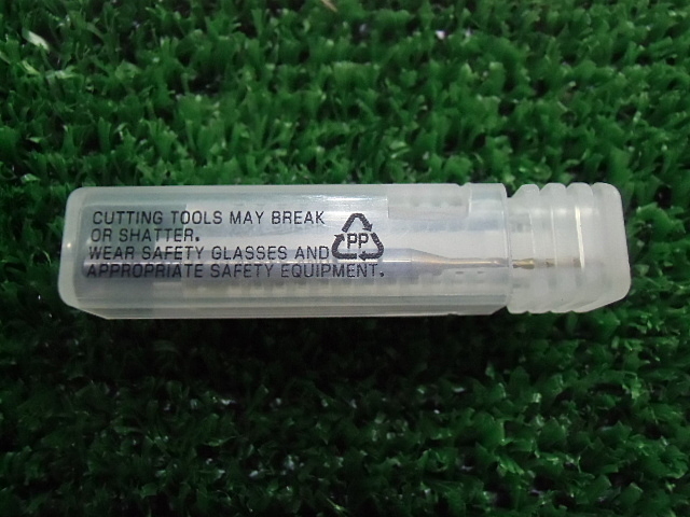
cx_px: 345
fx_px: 598
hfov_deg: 60.0
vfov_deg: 46.8
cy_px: 258
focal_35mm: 30
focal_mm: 5.36
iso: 800
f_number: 3.5
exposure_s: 1/125
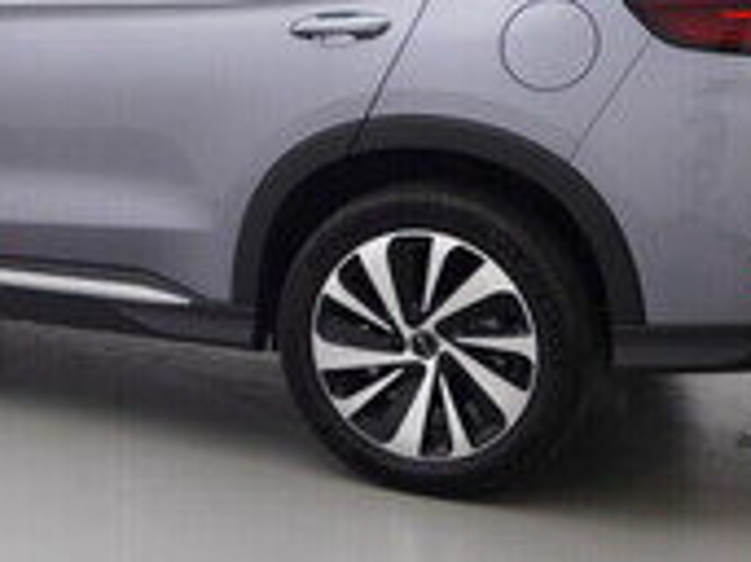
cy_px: 191
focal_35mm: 70
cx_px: 116
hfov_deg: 27.2
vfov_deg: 21.0
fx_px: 1508
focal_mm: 15
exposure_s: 1/80
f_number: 5
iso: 200
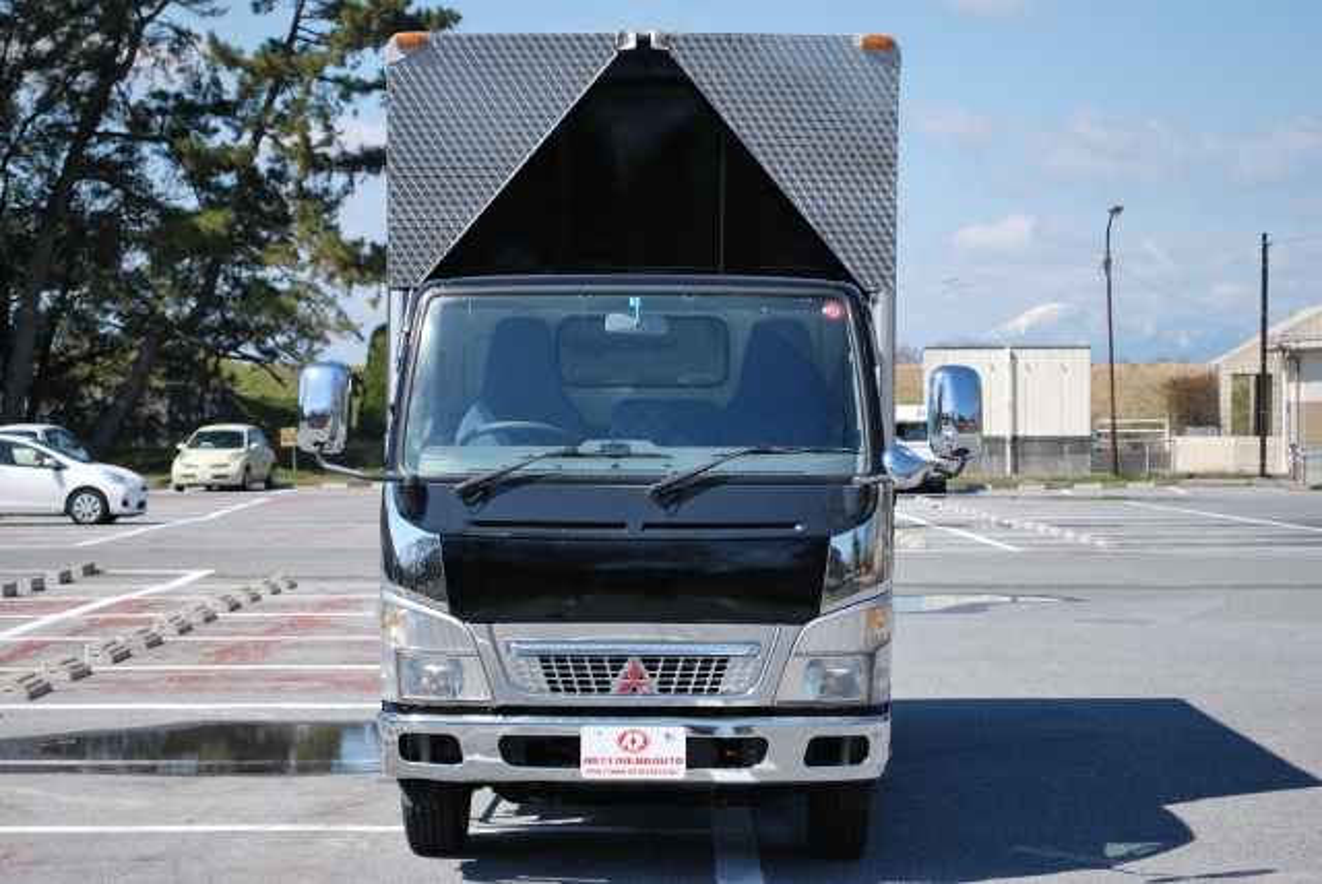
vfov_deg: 16.6
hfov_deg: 24.6
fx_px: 3032
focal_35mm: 82
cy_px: 442
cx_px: 661
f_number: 5.6
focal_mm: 55
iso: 160
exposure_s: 1/500
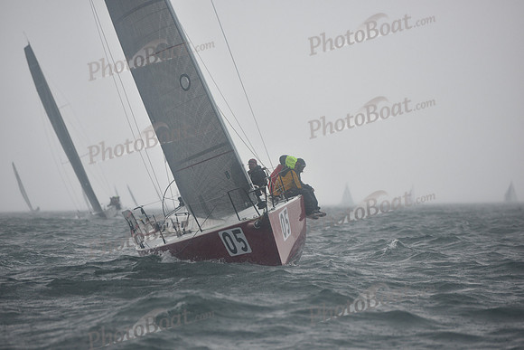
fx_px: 2912
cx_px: 262
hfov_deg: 10.3
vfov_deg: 6.9
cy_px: 175
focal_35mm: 200
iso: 400
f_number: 4
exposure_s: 1/640
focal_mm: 200
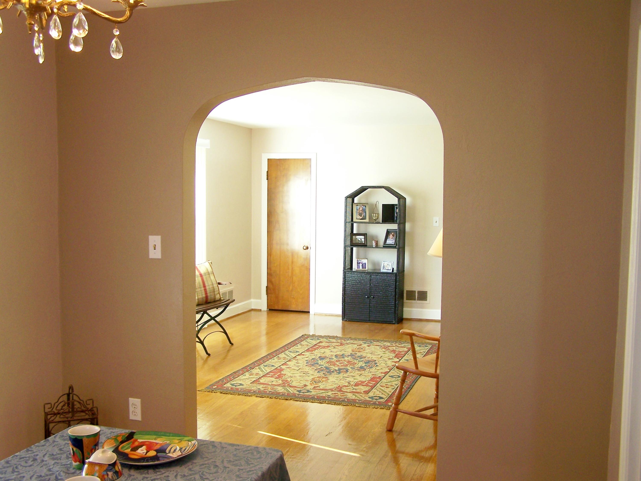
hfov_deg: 49.0
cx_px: 320
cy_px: 240
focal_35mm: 38
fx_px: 704
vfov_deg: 37.7
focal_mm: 6.3
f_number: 2.8
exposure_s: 1/25
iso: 64
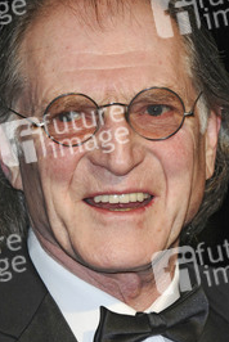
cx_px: 101
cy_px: 201
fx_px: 2788
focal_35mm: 293
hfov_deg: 4.7
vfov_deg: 7.0
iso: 400
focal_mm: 130
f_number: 5
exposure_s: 1/160
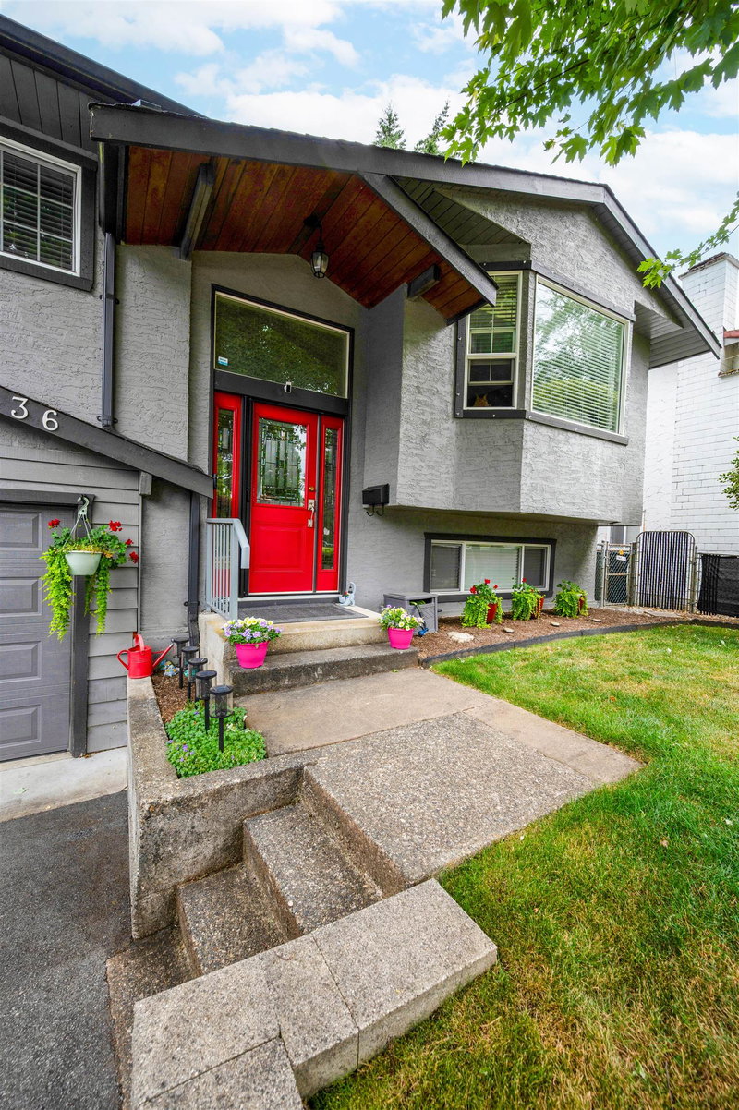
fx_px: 432
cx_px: 370
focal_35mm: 14
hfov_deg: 81.1
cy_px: 555
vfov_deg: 104.3
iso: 125
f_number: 6.3
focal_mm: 14
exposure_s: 1/160
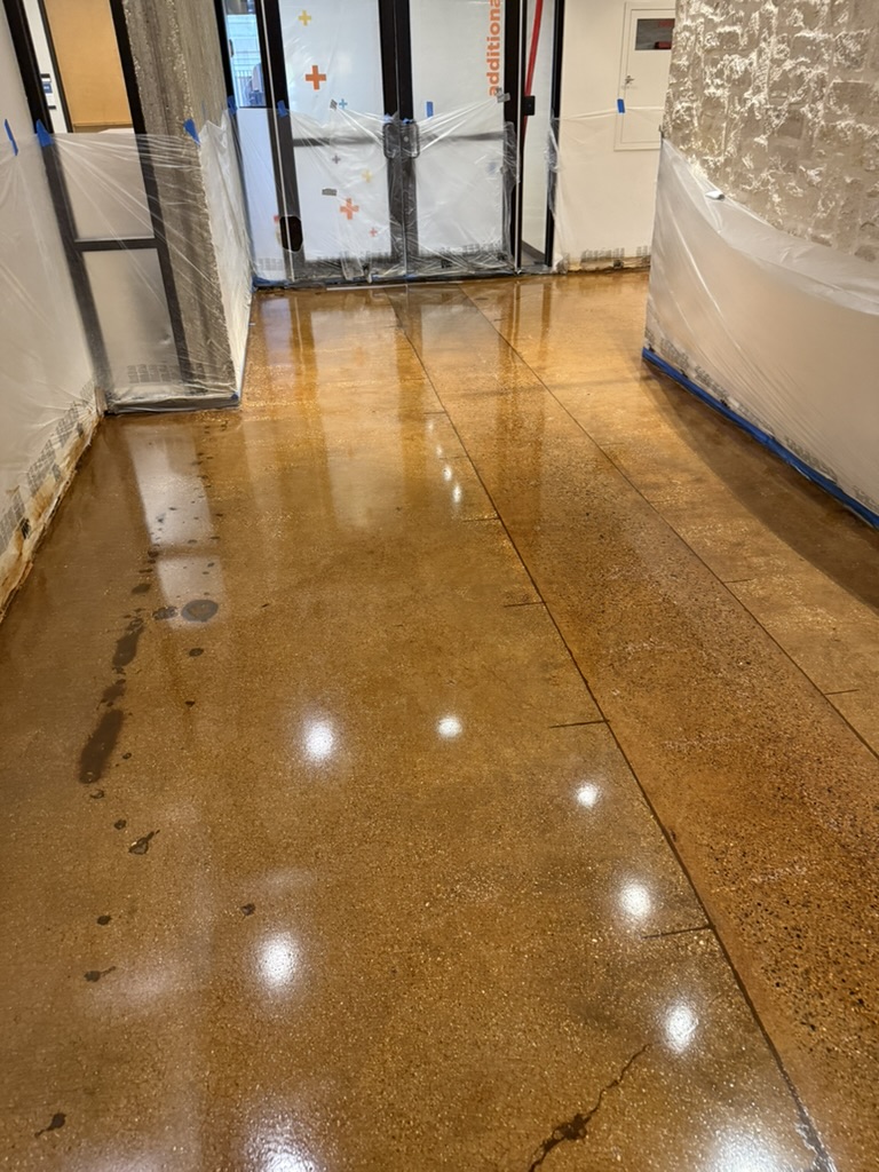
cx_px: 440
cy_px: 586
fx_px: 813
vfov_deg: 71.6
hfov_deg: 56.8
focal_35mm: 24
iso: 400
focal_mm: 6.76
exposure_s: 1/60
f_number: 1.78
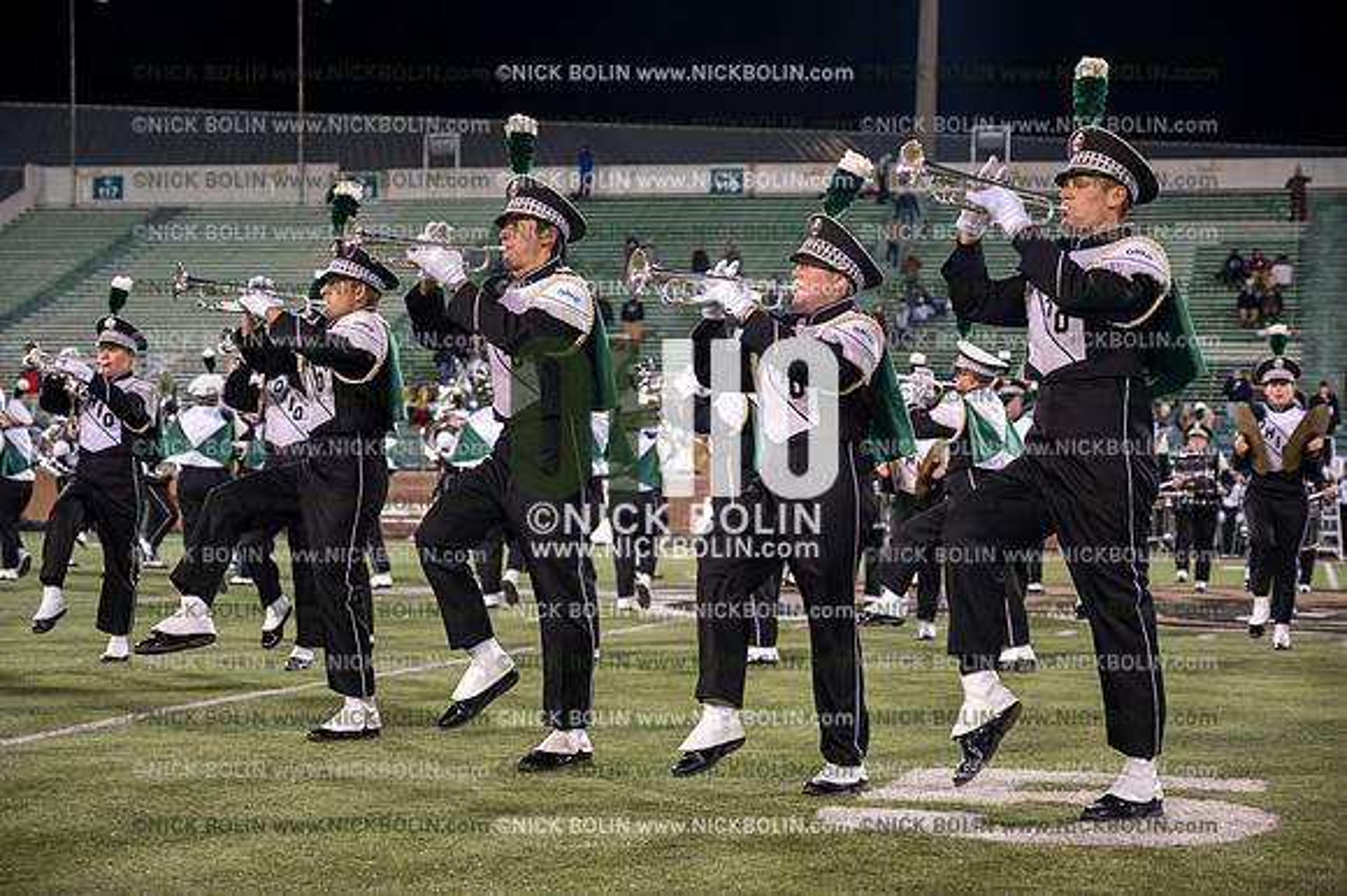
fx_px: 2618
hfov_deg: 28.9
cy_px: 448
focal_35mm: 70
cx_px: 674
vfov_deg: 19.4
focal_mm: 70
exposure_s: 1/640
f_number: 4
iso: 3200
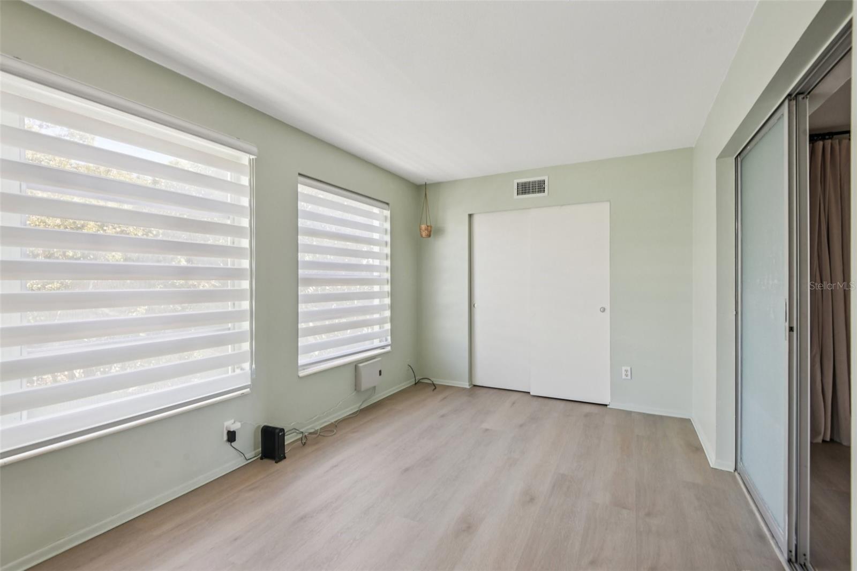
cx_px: 428
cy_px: 286
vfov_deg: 73.7
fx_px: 381
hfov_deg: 96.7
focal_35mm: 16
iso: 400
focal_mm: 16
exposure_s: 1/20
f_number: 8
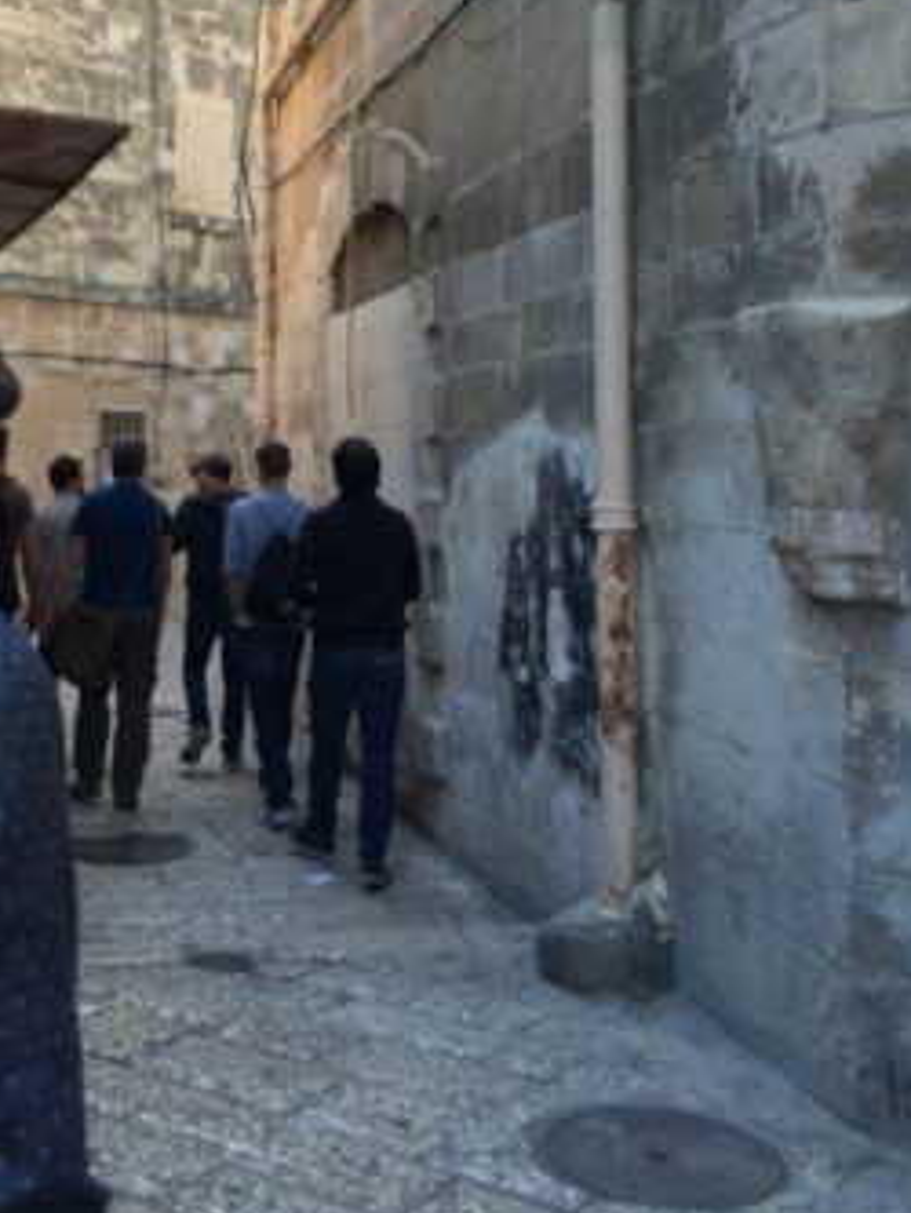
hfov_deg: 29.7
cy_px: 282
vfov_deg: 38.5
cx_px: 200
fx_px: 1683
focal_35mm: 48
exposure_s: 1/120
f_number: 2.2
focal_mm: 4.12
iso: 50
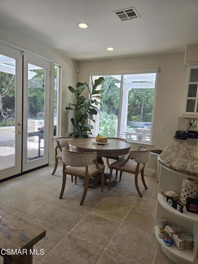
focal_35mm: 23
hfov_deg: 58.9
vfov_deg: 73.9
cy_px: 132
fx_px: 175
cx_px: 99
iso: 25
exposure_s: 1/140
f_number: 1.8
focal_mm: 5.4
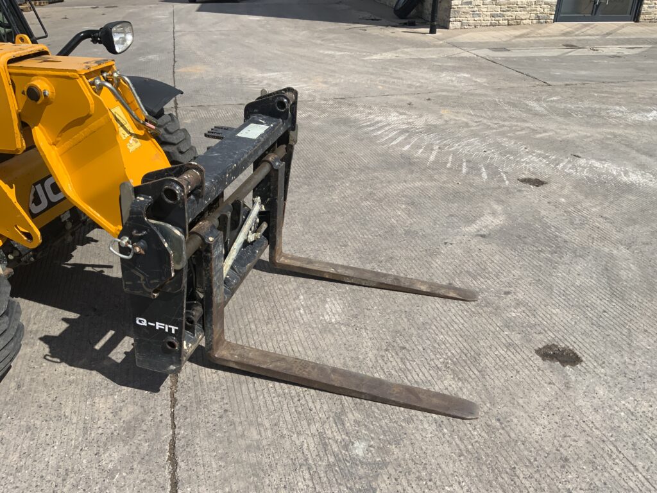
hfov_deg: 61.7
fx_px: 550
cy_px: 246
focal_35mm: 29
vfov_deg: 48.2
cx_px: 328
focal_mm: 3
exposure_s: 1/2427
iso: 20
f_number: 1.8
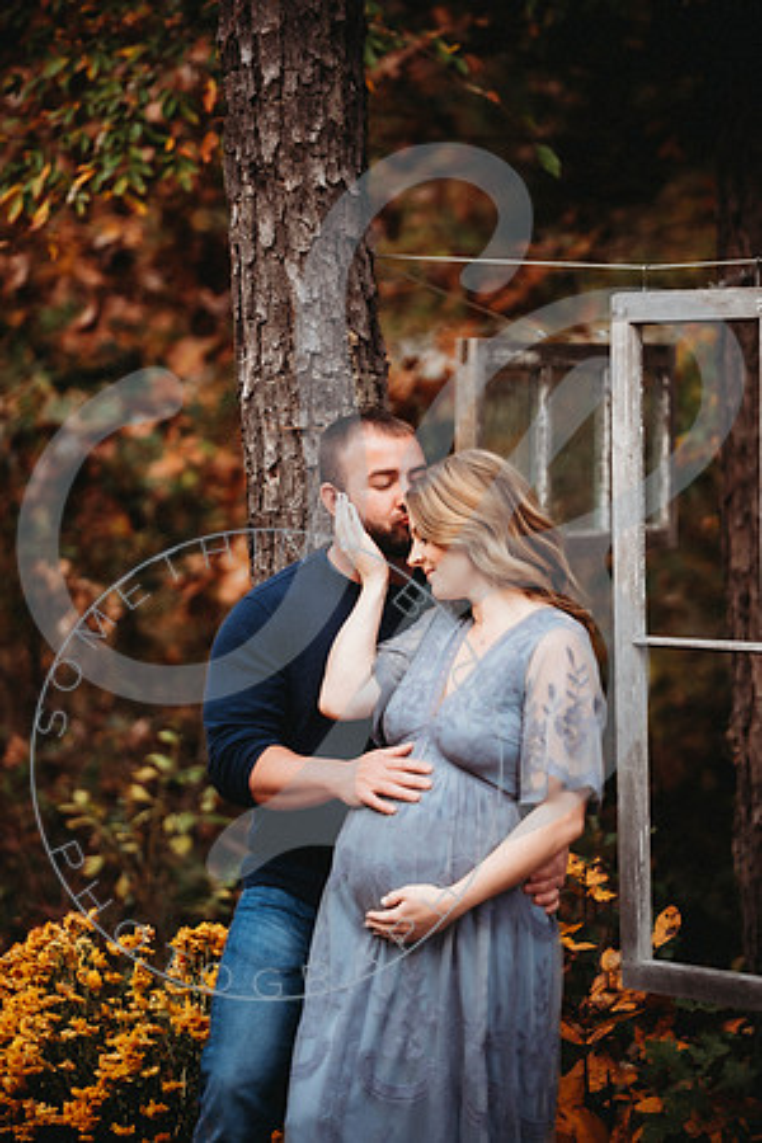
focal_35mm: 155
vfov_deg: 13.2
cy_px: 572
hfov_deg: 8.9
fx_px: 4921
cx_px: 381
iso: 100
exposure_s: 1/160
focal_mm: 155
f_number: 2.8
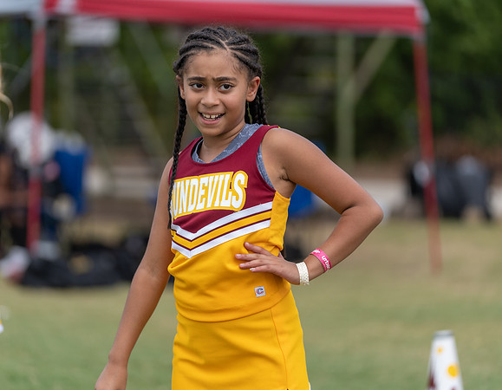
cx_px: 217
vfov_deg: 8.0
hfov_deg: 10.2
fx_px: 2806
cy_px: 189
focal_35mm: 191
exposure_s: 1/1000
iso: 80
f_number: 2.8
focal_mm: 159
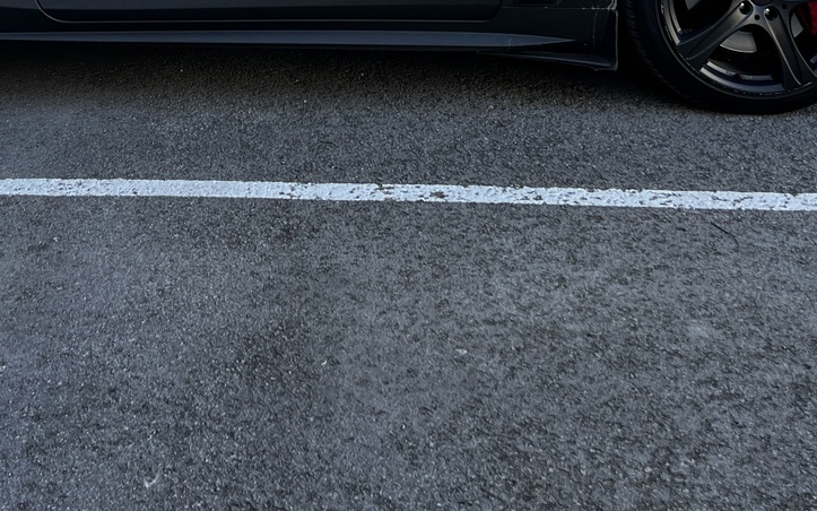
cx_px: 285
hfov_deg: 33.2
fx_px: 1358
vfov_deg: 19.9
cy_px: -113
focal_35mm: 61
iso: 50
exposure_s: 1/377
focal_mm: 5.7
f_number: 1.5
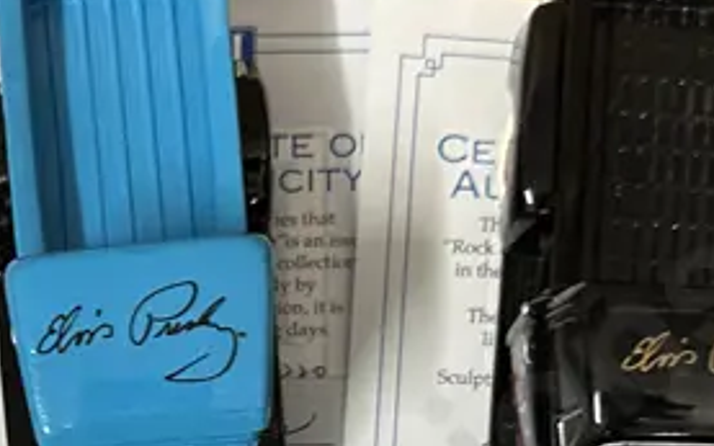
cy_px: 758
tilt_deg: -87.7
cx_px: 93
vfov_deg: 12.8
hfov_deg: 21.7
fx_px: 1829
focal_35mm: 94
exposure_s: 1/50
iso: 200
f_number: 1.78
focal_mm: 6.86
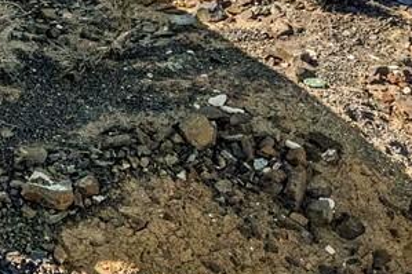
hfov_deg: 14.1
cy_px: -19
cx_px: -375
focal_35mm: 125
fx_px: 1430
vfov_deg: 10.8
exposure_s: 1/4000
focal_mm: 8.38
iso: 100
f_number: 2.8
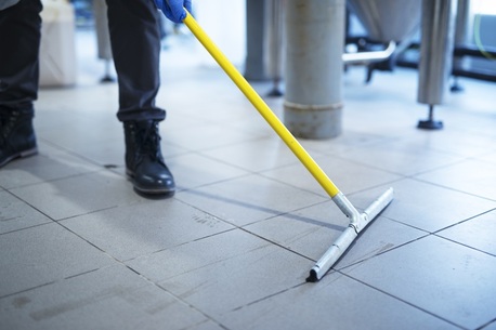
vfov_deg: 27.0
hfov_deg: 39.6
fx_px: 689
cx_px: 248
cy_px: 165
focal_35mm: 50
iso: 500
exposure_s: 1/200
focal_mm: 50
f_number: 1.8
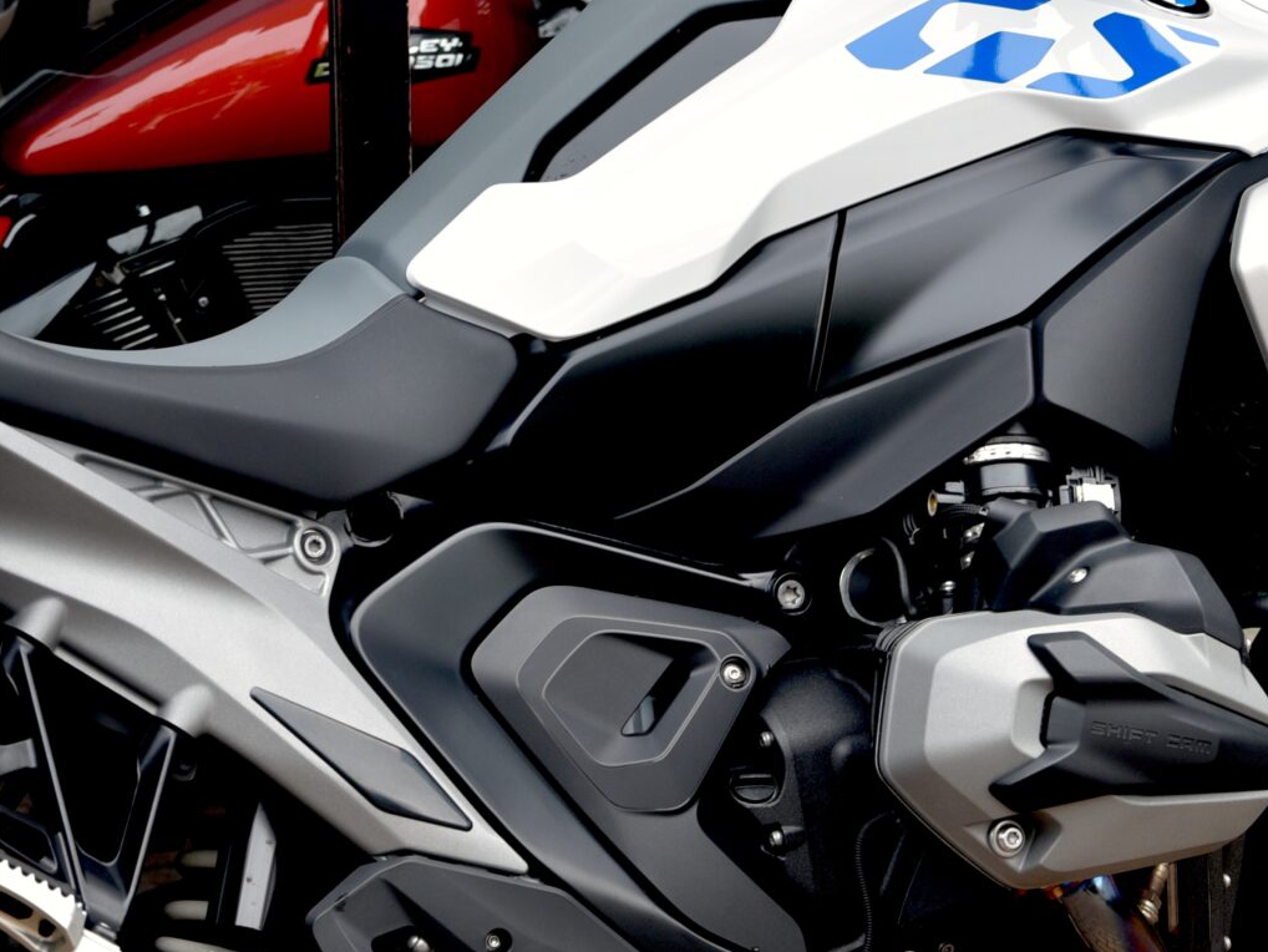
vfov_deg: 11.2
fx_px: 4873
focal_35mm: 133
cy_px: 528
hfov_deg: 14.8
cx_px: 574
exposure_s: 1/60
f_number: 4
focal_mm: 55
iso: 200
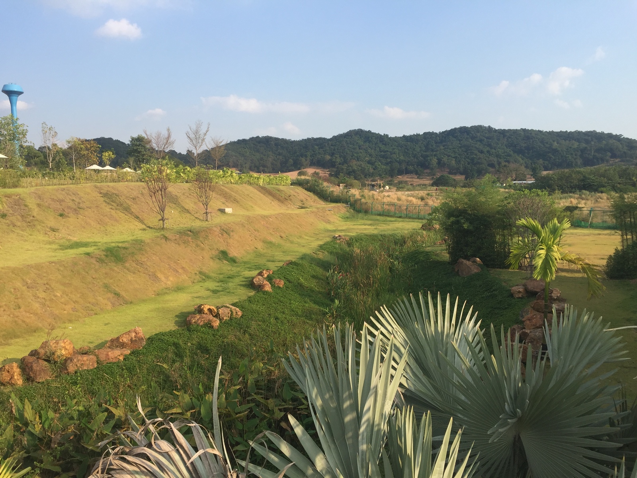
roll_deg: -0.4
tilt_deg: -5.2
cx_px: 318
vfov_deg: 48.2
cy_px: 239
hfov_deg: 61.7
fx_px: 534
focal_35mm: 29
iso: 32
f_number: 2.2
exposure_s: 1/1364
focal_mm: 4.15
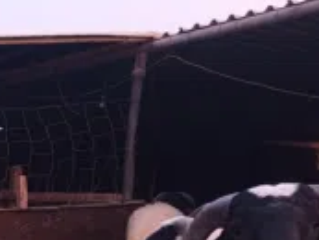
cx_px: -253
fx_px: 784
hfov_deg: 18.2
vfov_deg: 16.2
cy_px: 332
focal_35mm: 85
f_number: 1.69
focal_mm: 6.06
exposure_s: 1/40
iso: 800
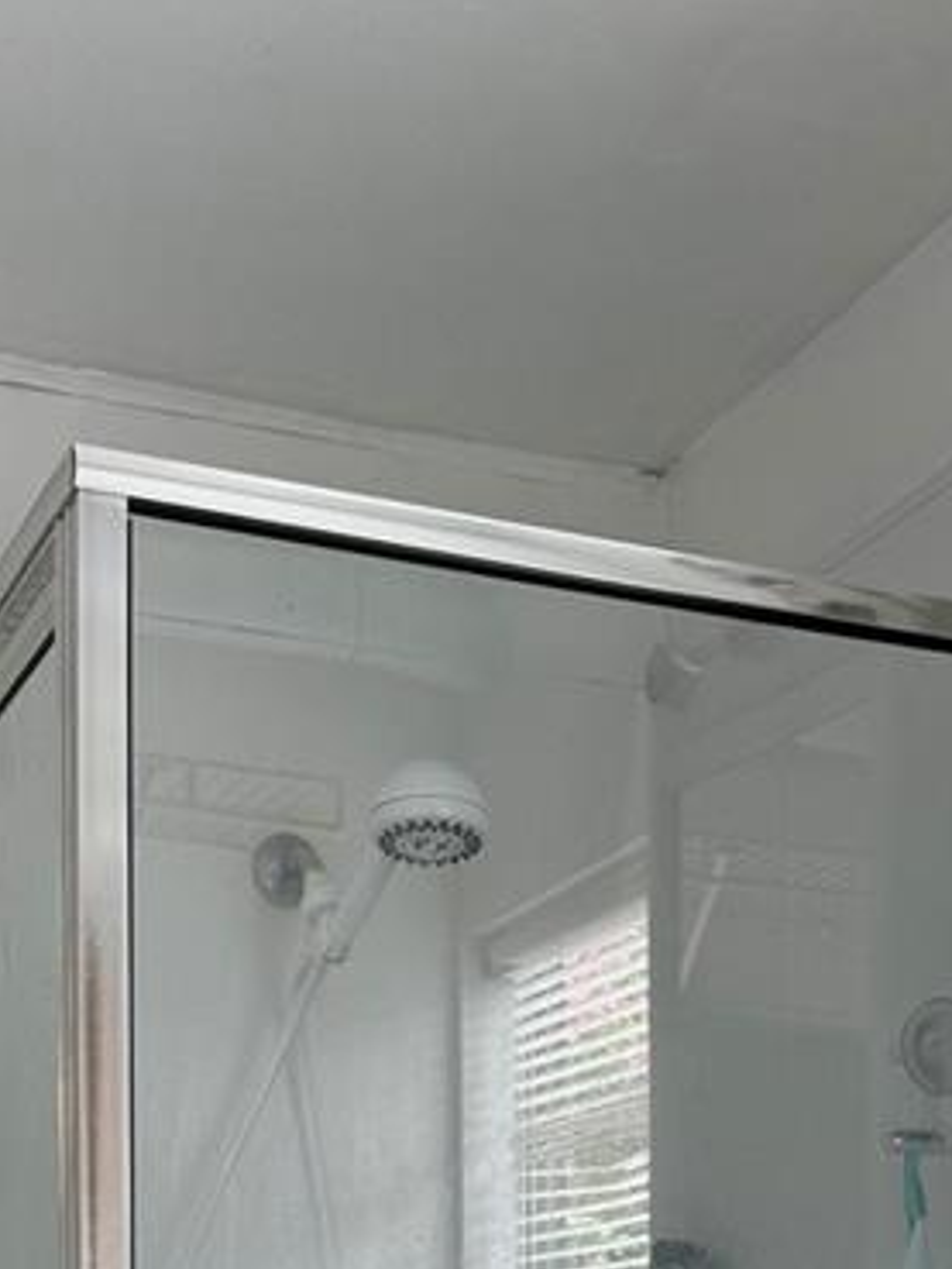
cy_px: 1716
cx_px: 498
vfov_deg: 22.1
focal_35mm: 78
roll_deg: -0.6
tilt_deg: -3.0
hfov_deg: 18.9
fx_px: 2859
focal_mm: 6.76
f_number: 1.78
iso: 125
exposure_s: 1/120
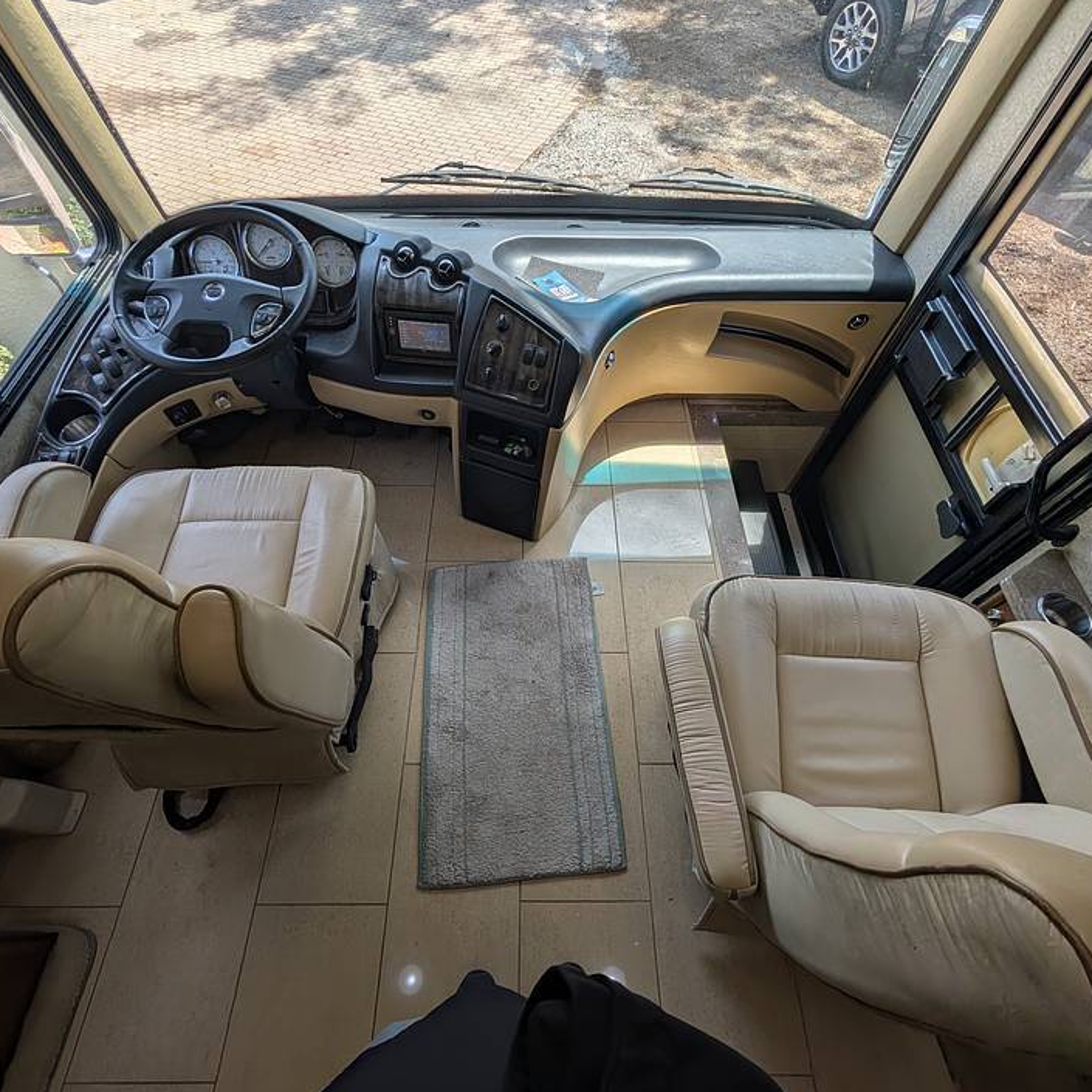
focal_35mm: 15
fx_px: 535
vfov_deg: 91.1
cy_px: 537
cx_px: 533
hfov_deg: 91.1
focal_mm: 2.02
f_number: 1.7
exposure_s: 1/960
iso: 47
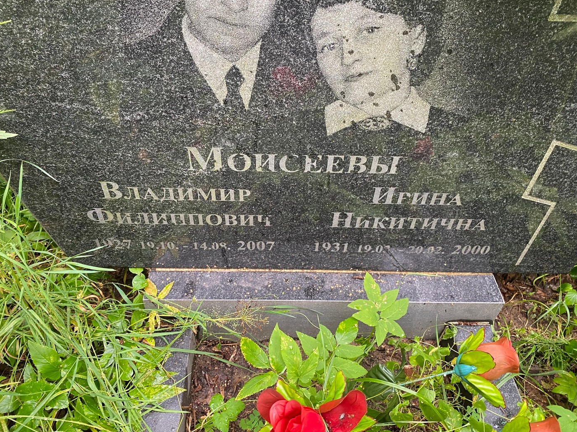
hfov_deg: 65.3
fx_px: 450
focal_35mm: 27
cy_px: 209
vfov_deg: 51.3
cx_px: 290
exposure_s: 1/60
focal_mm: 4.25
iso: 160
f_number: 1.8
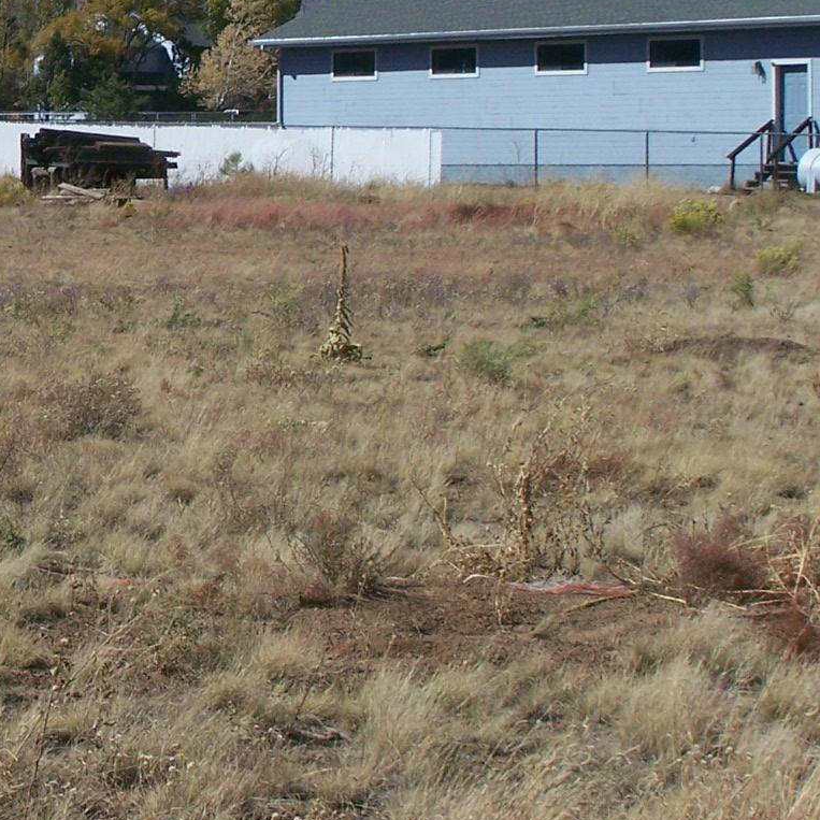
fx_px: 3752
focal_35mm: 140
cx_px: -73
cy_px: 43
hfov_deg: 12.3
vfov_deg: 12.4
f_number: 4.5
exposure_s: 1/640
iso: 80
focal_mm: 9.8
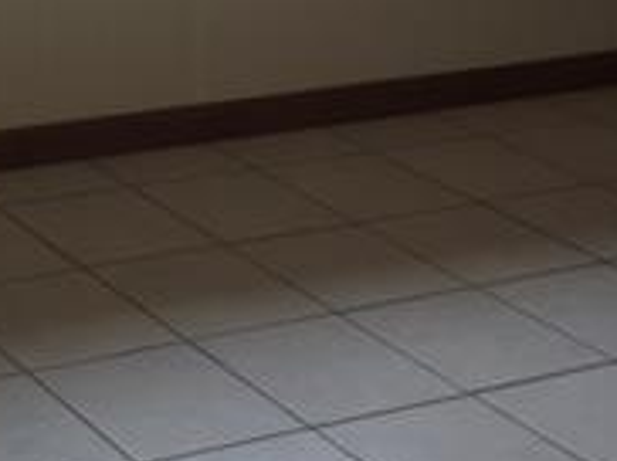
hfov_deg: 17.9
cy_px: -278
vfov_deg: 13.4
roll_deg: -0.9
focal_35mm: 102
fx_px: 1816
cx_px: -210
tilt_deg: -6.5
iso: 32
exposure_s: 1/60
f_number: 2.2
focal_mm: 4.15
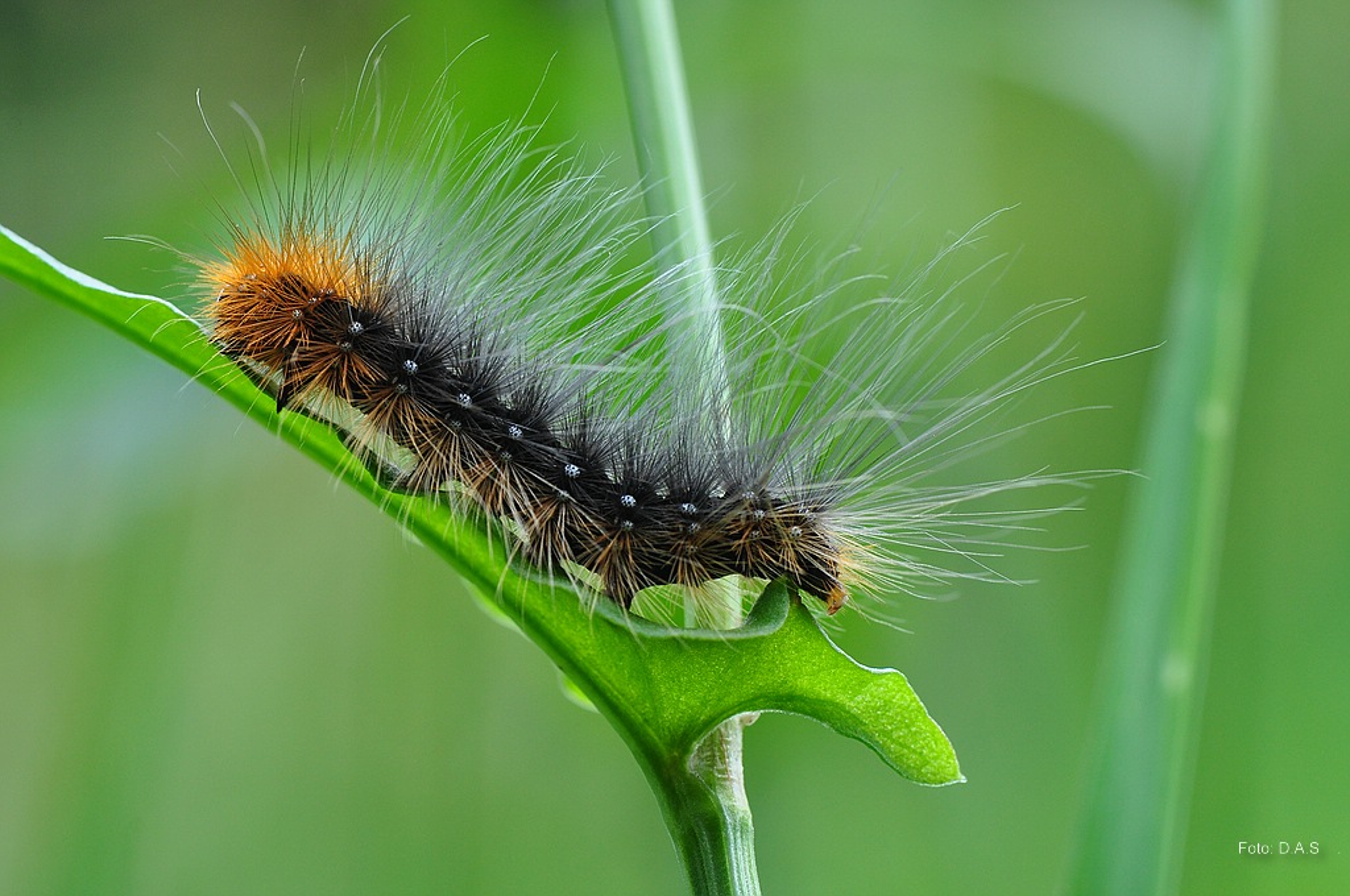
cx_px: 675
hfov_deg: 13.1
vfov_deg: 8.7
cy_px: 448
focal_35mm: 158
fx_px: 5899
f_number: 9
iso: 400
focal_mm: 105
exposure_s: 1/80
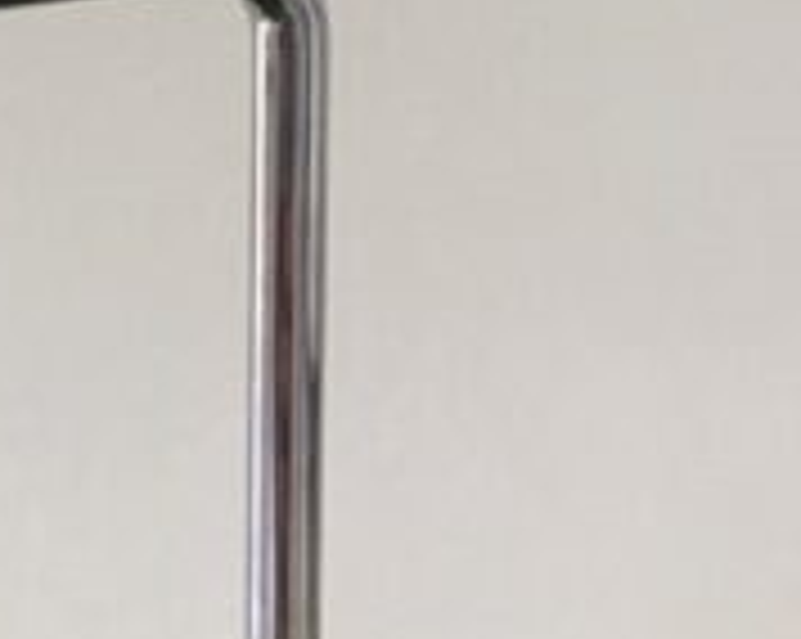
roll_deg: +0.0
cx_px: 81
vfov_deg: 14.0
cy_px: 94
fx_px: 2581
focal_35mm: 109
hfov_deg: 17.4
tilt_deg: -11.9
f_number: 2.4
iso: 50
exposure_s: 1/33
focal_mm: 3.3
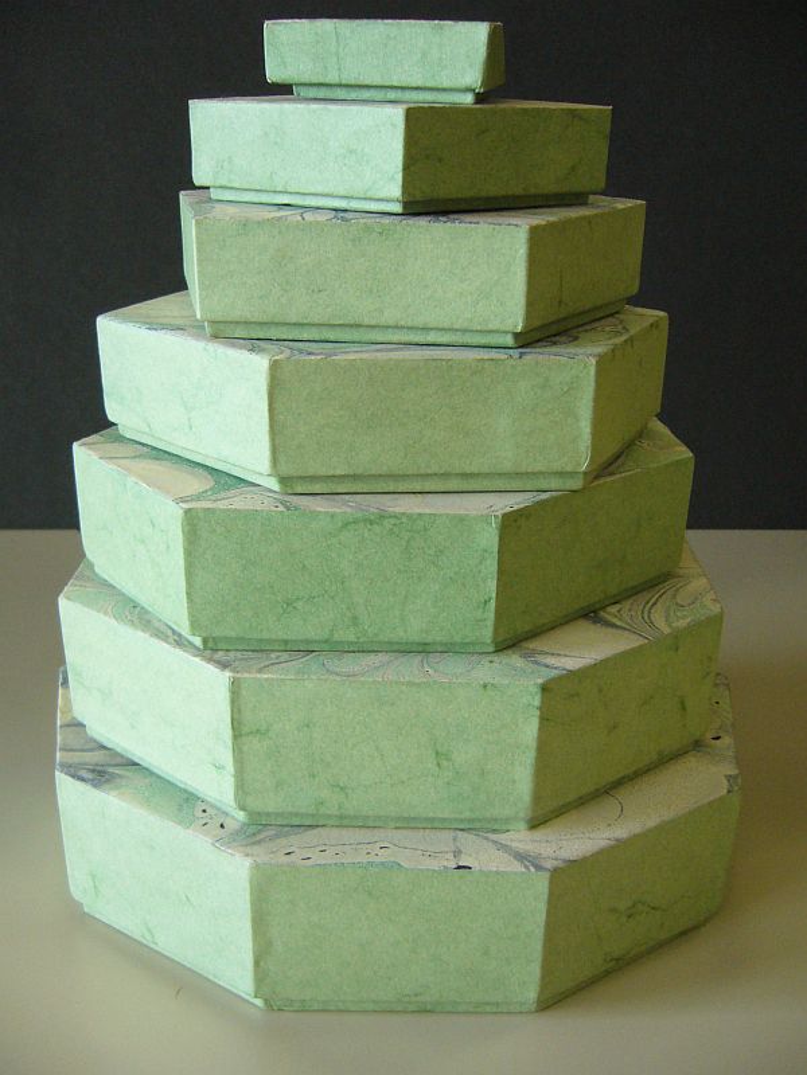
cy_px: 538
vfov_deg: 52.6
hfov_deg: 40.7
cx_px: 404
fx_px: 1088
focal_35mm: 35
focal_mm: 5.8
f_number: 2.8
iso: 200
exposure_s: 1/80
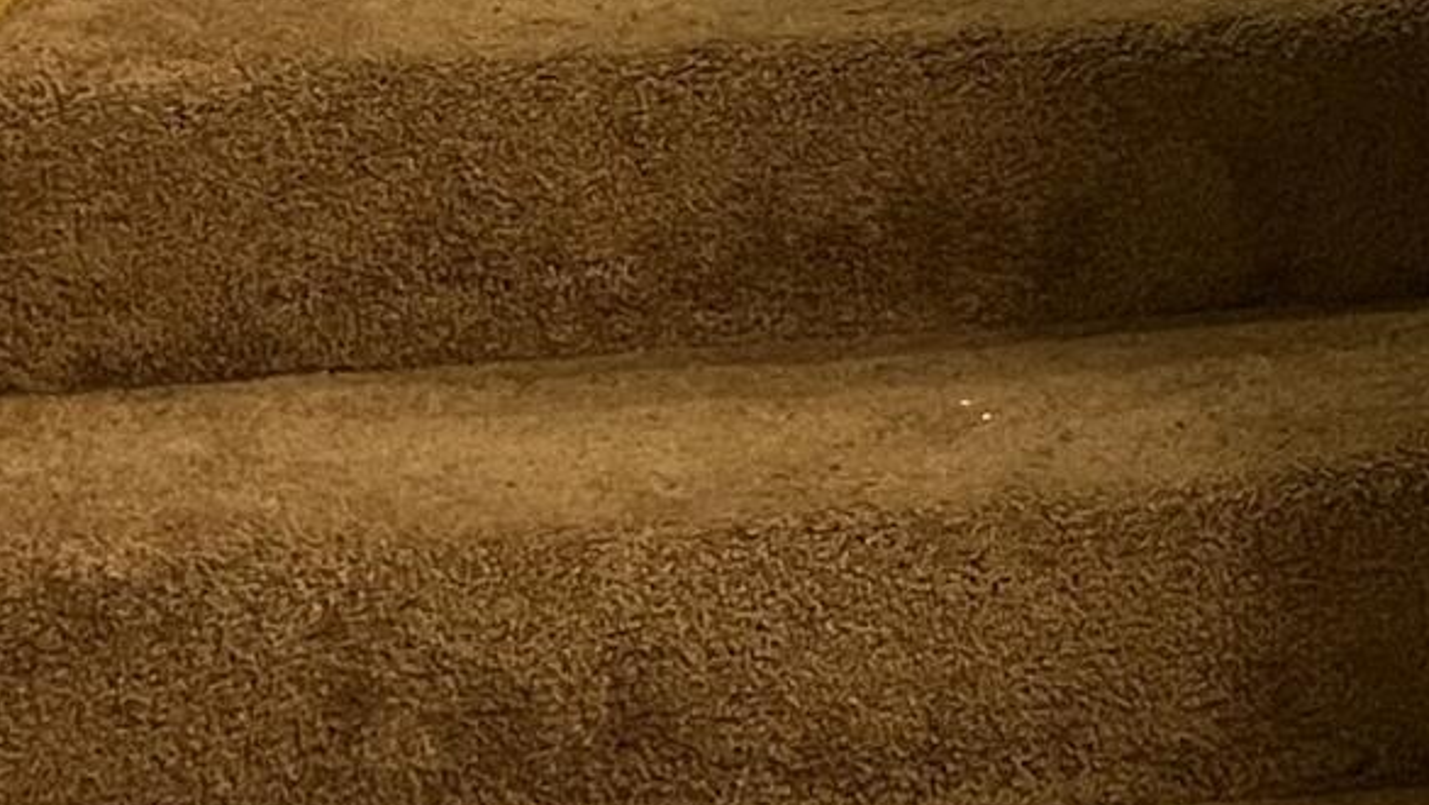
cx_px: 2087
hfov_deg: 14.0
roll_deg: +1.9
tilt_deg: -5.0
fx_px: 5496
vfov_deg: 8.1
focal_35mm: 145
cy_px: -551
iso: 320
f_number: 1.6
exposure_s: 1/60
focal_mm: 5.1
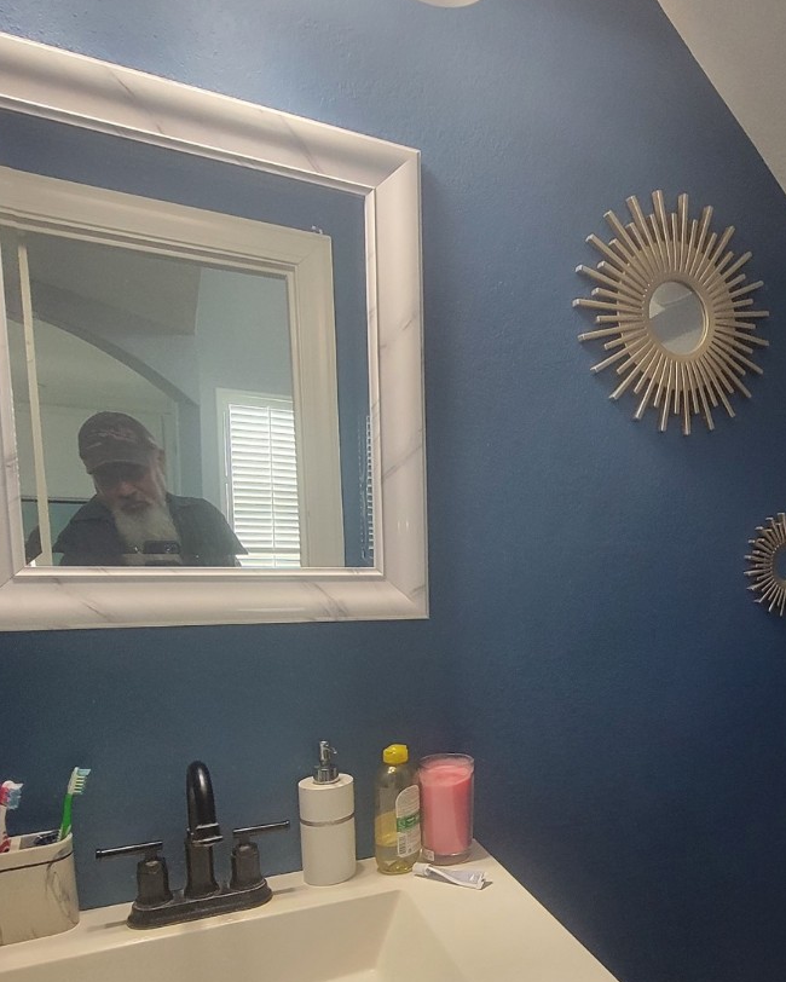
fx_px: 698
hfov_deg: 54.7
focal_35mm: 24
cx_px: 629
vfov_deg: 68.4
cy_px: 649
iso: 320
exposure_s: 1/60
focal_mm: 2.2
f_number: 2.2
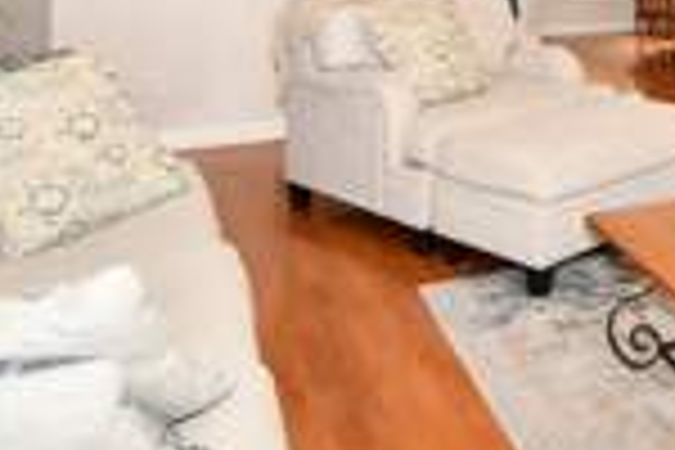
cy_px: -110
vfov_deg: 24.9
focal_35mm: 48
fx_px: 900
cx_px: 670
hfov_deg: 37.0
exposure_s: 1/60
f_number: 4.5
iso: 1400
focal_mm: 10
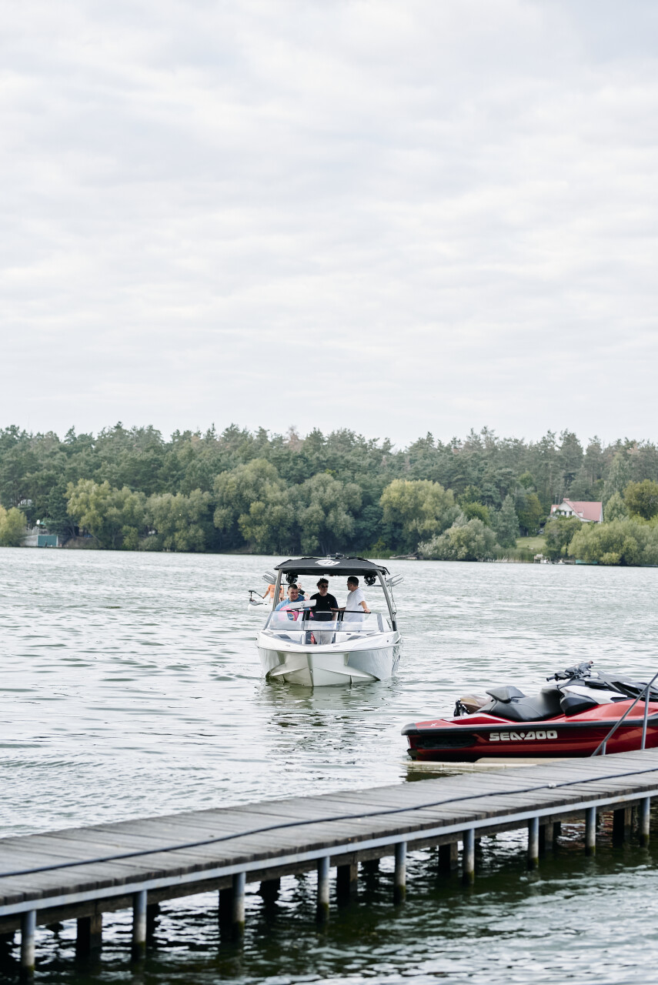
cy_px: 492
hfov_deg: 16.1
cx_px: 329
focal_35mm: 85
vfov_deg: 23.9
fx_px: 2327
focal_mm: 85
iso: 800
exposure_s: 1/1000
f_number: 3.2
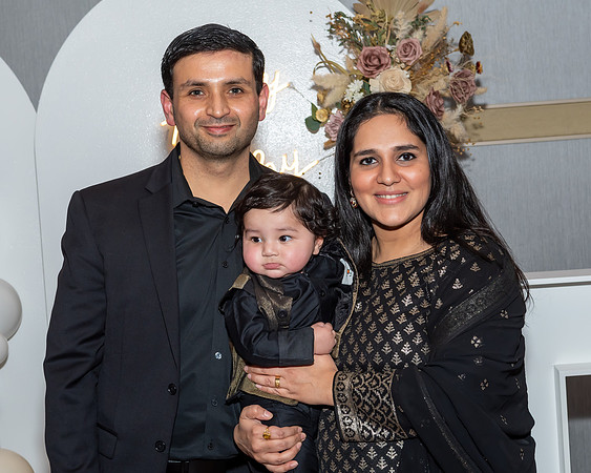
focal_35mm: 80
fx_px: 1393
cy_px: 246
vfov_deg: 19.2
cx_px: 262
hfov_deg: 23.9
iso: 500
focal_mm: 45
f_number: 7.1
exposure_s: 1/250
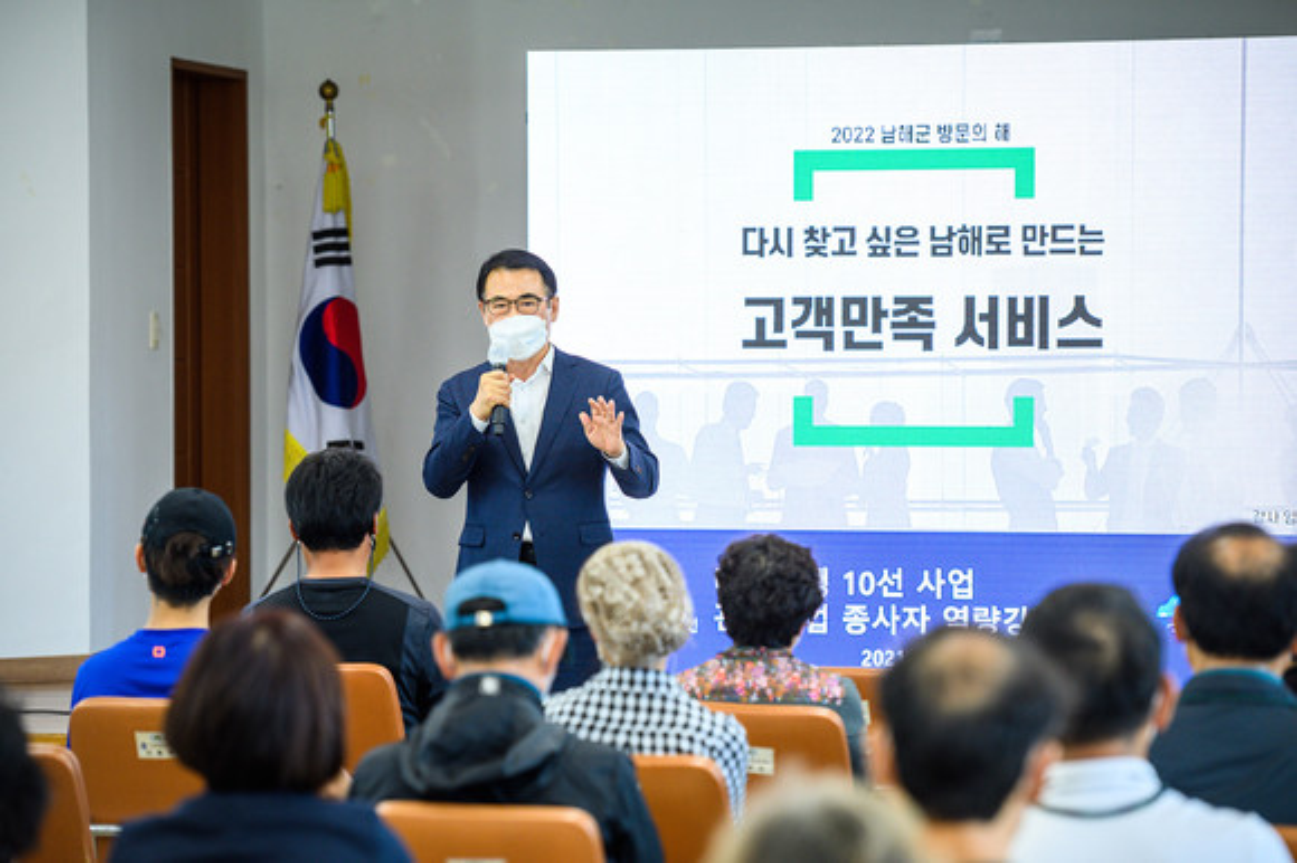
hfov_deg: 14.7
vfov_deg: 9.8
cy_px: 432
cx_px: 648
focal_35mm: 140
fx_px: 5041
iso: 800
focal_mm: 140
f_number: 4
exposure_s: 1/200
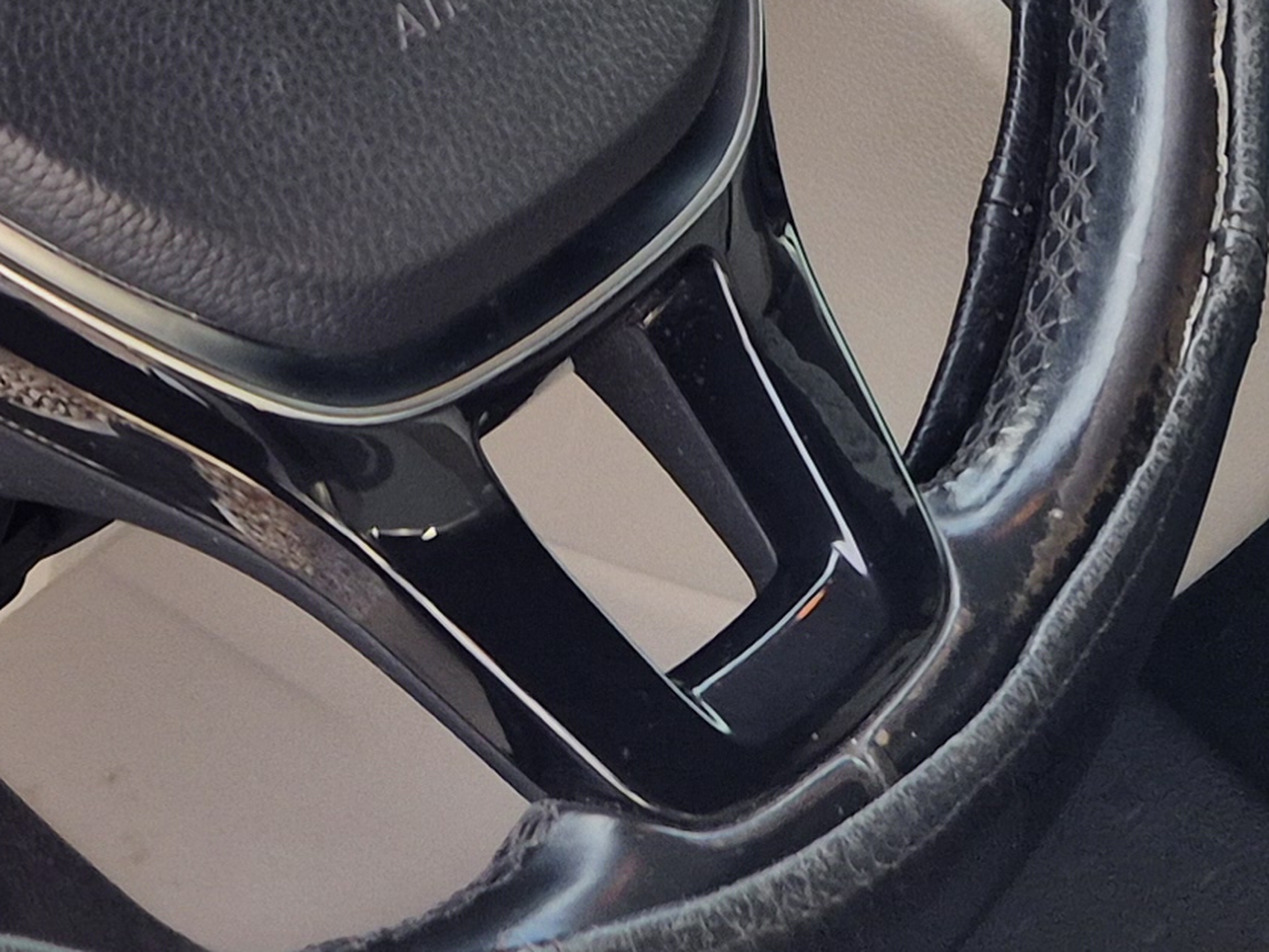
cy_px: -824
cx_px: 641
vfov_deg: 12.2
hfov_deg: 17.9
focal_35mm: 110
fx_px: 4033
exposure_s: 1/244
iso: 25
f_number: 1.8
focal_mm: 5.4
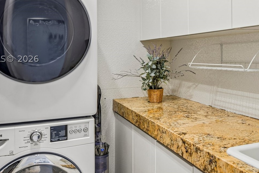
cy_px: 58
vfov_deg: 33.9
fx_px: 281
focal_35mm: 39
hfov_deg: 49.4
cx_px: 145
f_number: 9
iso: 200
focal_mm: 22
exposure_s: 1/5
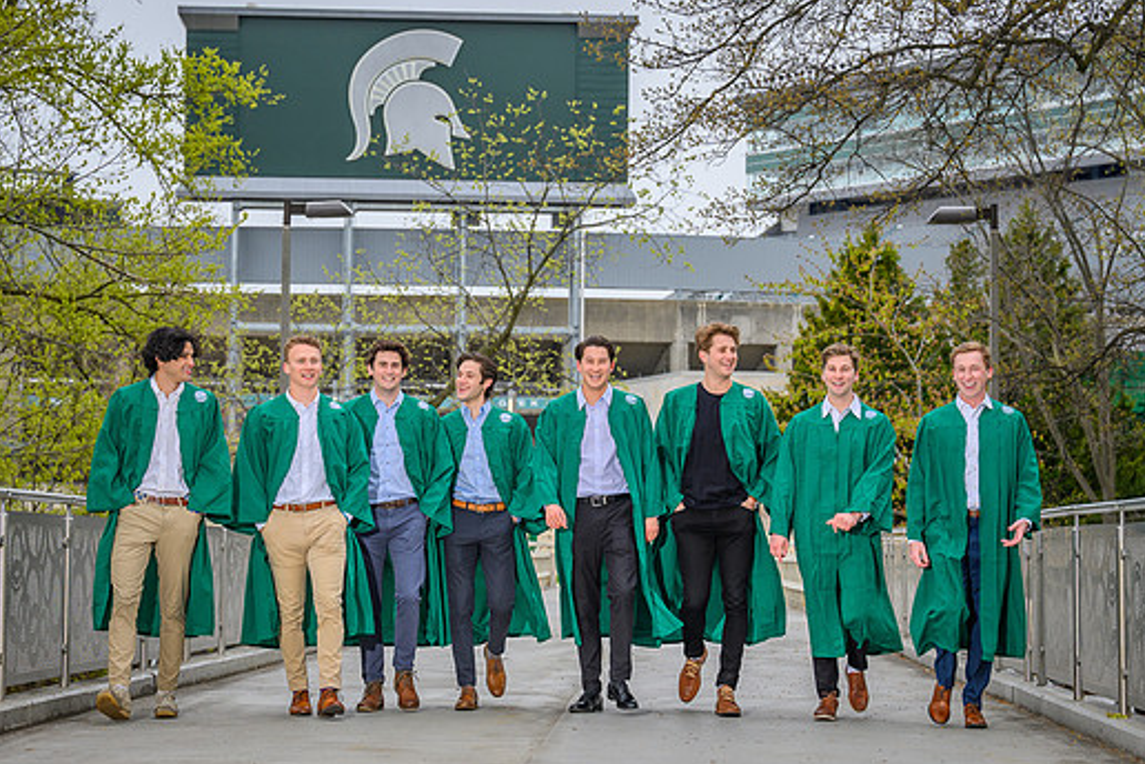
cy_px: 372
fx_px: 3021
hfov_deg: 21.5
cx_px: 572
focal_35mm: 95
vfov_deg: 14.4
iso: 125
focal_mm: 70
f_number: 4
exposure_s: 1/200
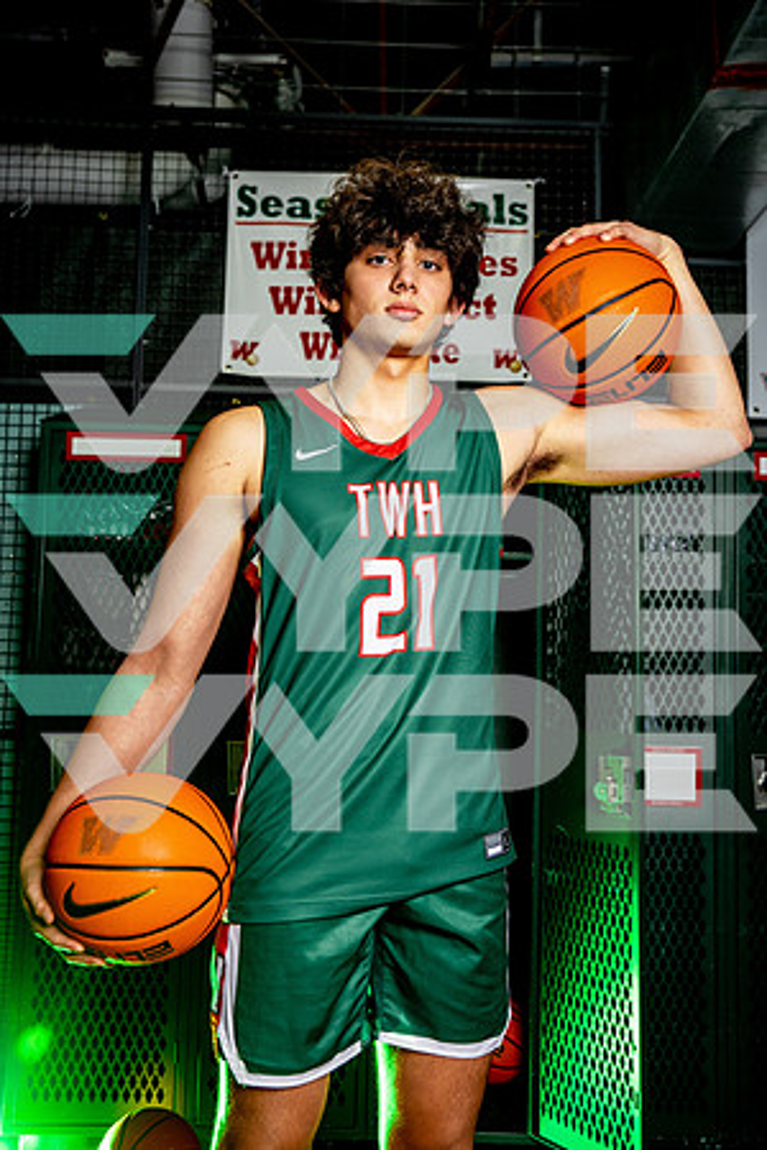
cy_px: 575
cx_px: 384
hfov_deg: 36.9
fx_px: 1150
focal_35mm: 36
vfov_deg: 53.1
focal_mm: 36
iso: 200
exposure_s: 1/200
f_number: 5
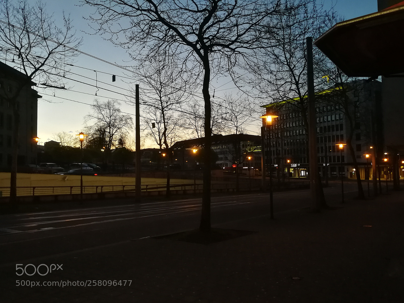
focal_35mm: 27
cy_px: 152
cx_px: 202
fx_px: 315
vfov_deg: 51.4
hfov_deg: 65.3
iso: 400
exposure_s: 1/33.3
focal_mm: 3.95
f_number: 2.2
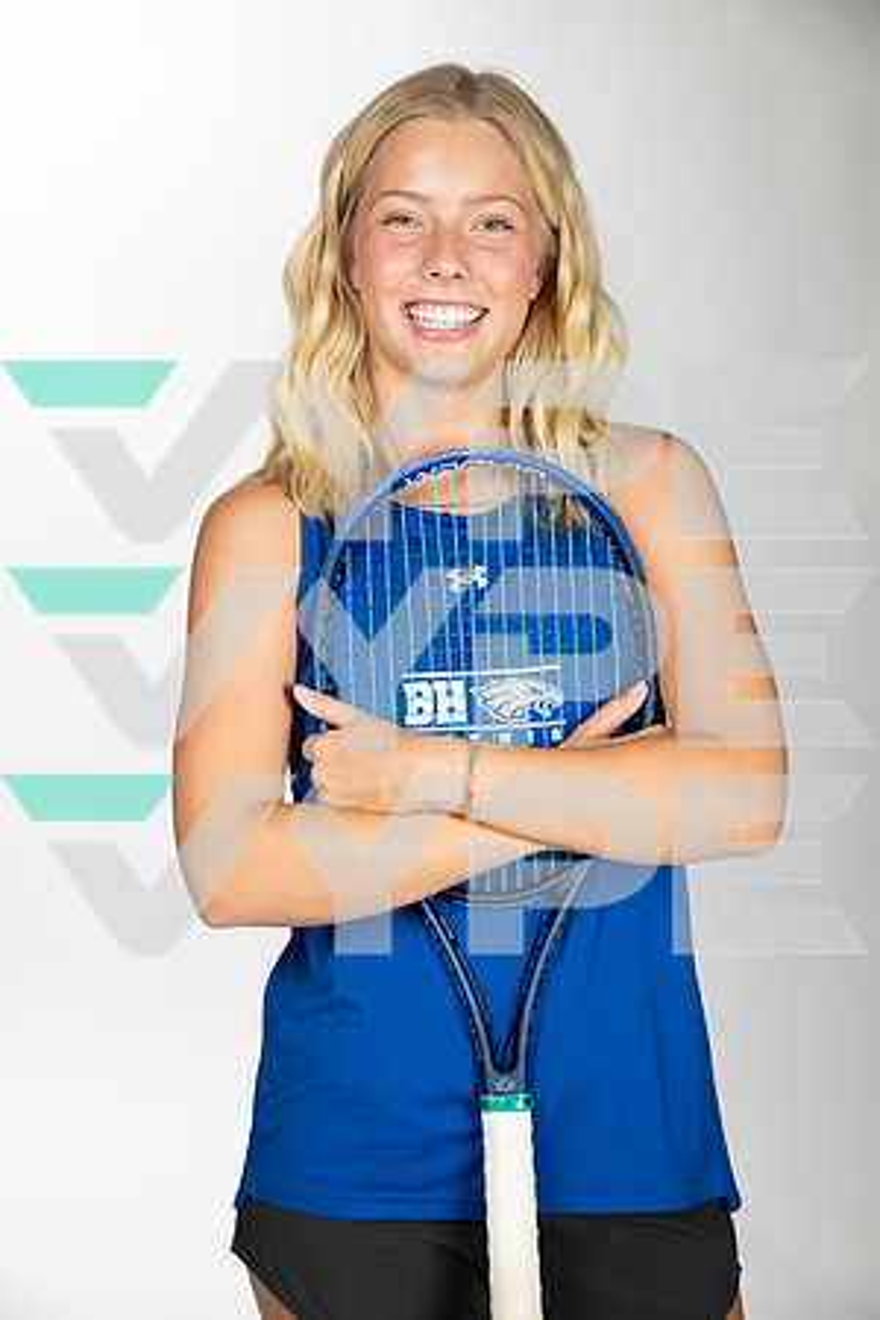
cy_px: 660
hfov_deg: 19.5
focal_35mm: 70
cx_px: 440
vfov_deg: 28.8
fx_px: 2566
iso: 200
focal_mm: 70
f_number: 7.1
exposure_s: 1/500
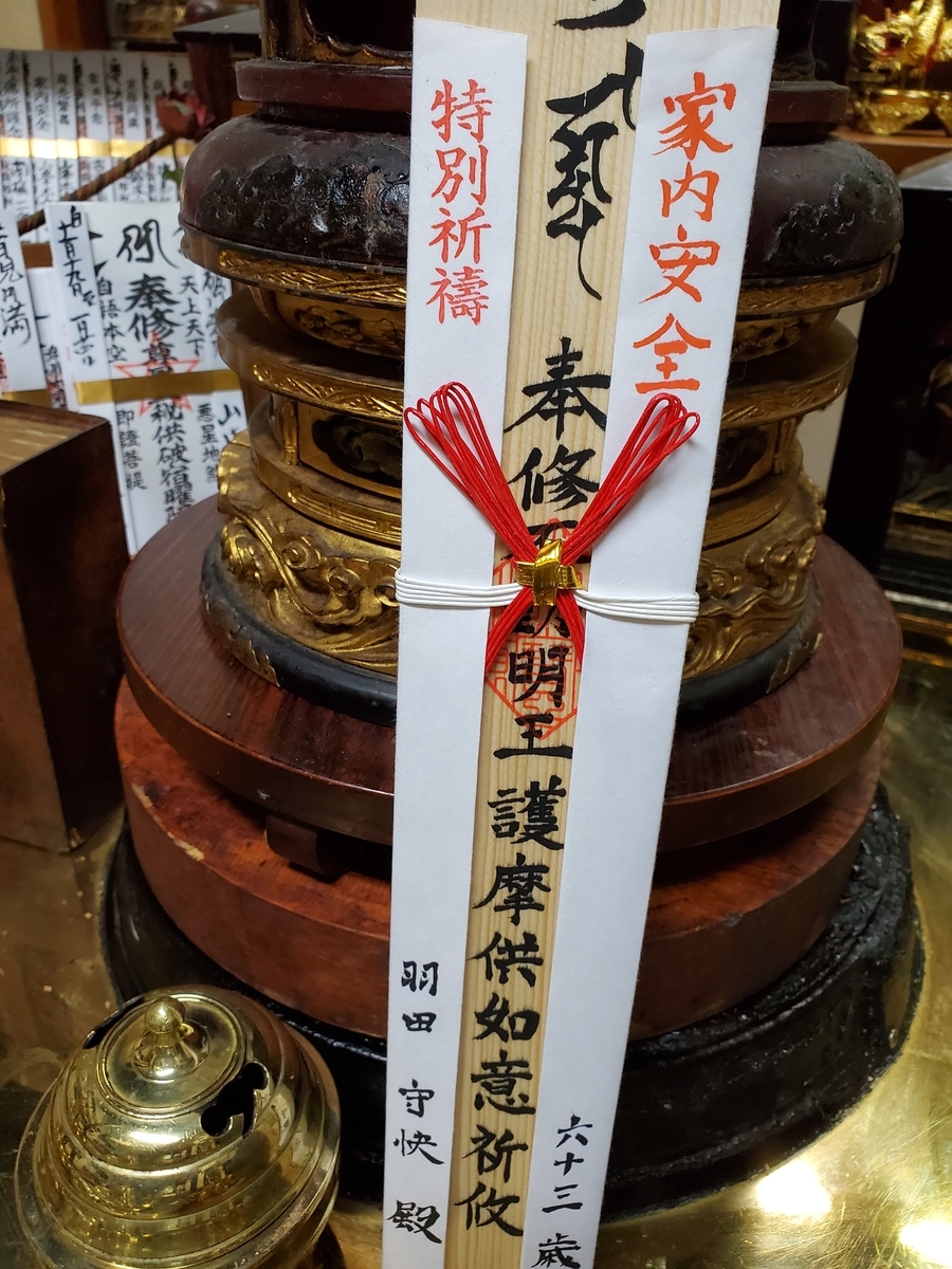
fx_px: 953
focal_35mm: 26
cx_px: 476
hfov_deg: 53.1
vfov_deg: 67.3
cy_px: 634
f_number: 2.4
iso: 400
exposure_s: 1/50
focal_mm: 4.3
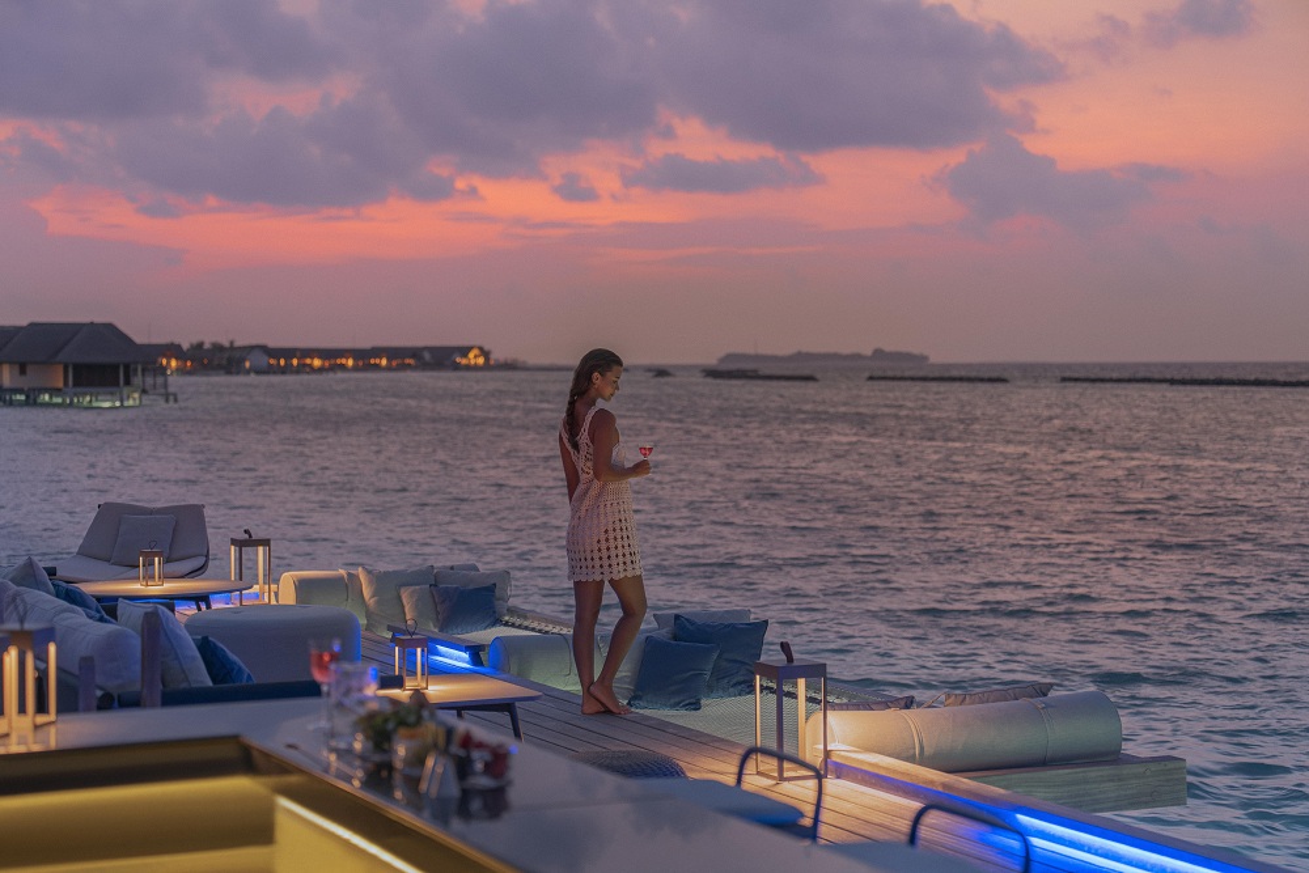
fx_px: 2545
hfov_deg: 28.8
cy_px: 436
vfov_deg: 19.5
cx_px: 654
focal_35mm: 70
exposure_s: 1/13
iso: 200
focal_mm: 70
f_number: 2.8
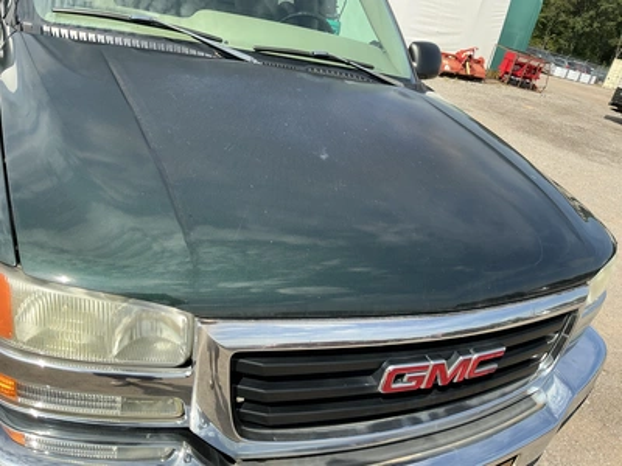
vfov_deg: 49.7
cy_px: 233
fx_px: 503
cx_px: 311
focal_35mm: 28
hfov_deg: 63.4
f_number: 1.8
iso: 25
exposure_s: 1/1195
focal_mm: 3
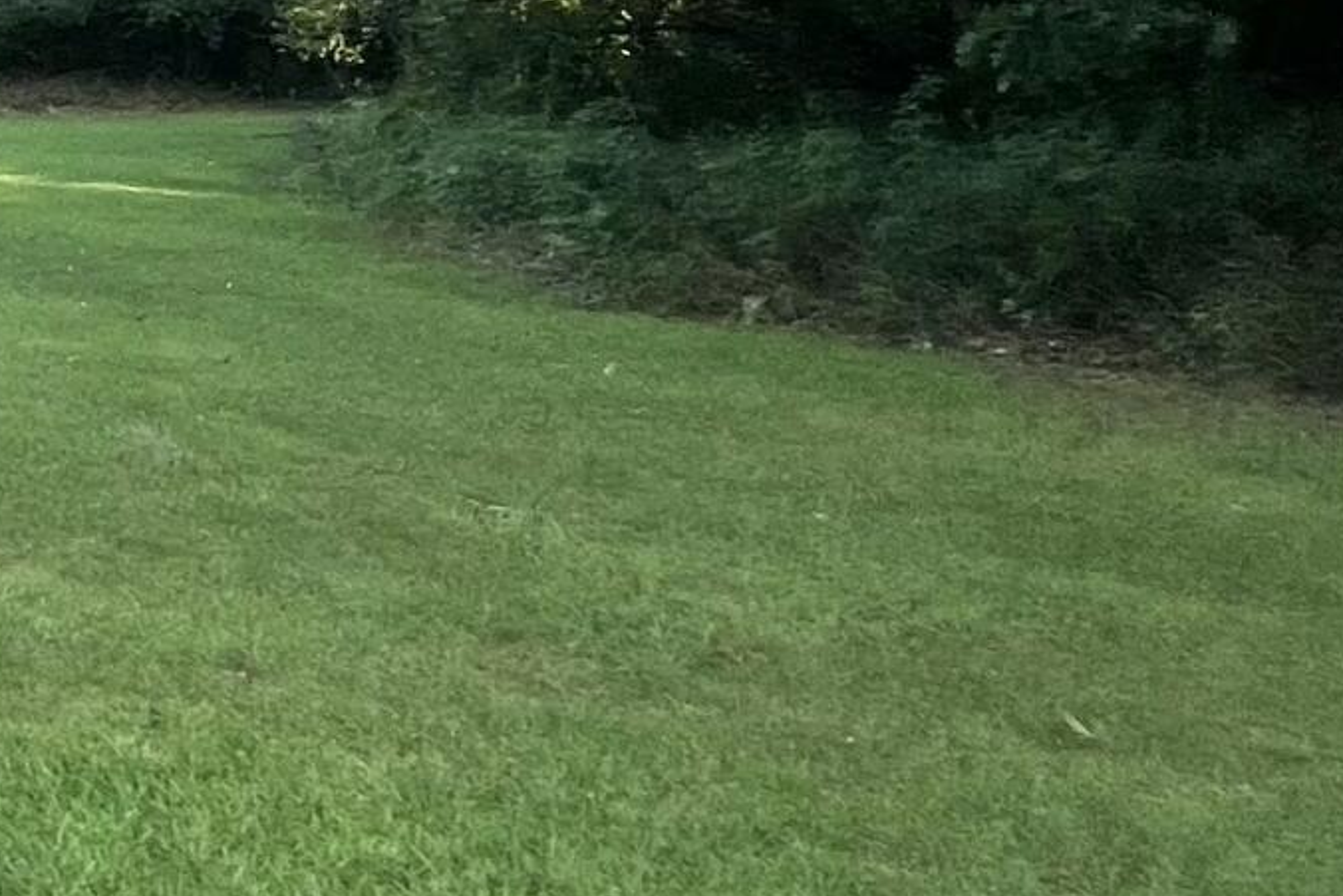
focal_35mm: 60
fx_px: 2239
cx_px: -1087
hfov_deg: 21.5
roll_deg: +2.7
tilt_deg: +7.0
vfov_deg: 21.0
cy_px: -197
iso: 32
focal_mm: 1.57
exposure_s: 1/337
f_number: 1.8
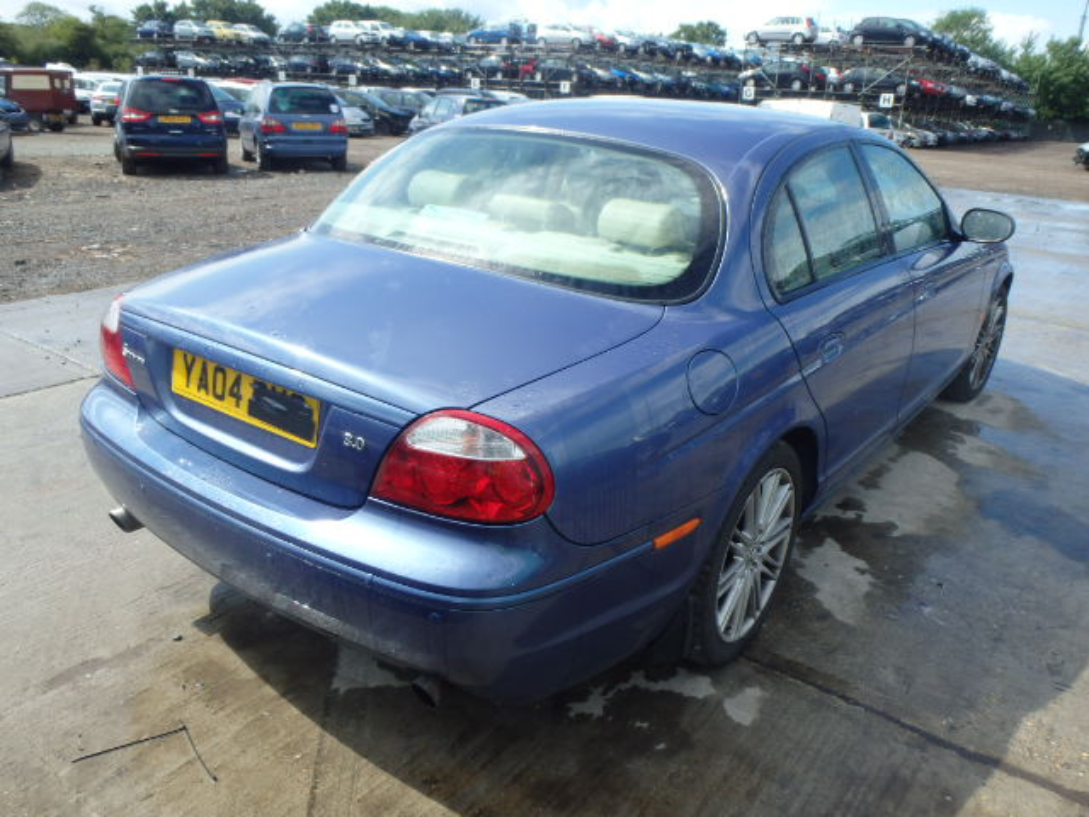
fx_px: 881
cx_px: 544
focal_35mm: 28
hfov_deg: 63.4
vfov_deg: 49.7
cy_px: 408
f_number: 3.9
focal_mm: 5
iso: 125
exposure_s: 1/500
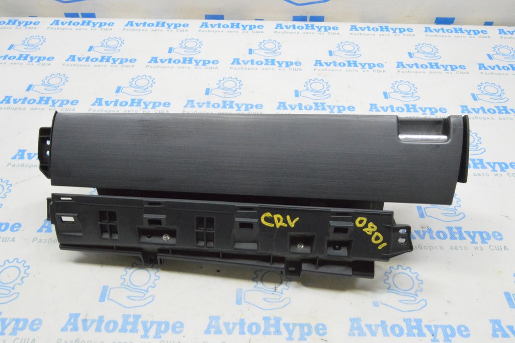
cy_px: 172
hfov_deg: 62.0
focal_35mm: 30
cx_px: 258
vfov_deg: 43.5
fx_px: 429
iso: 6400
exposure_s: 1/15
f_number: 20
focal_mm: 20
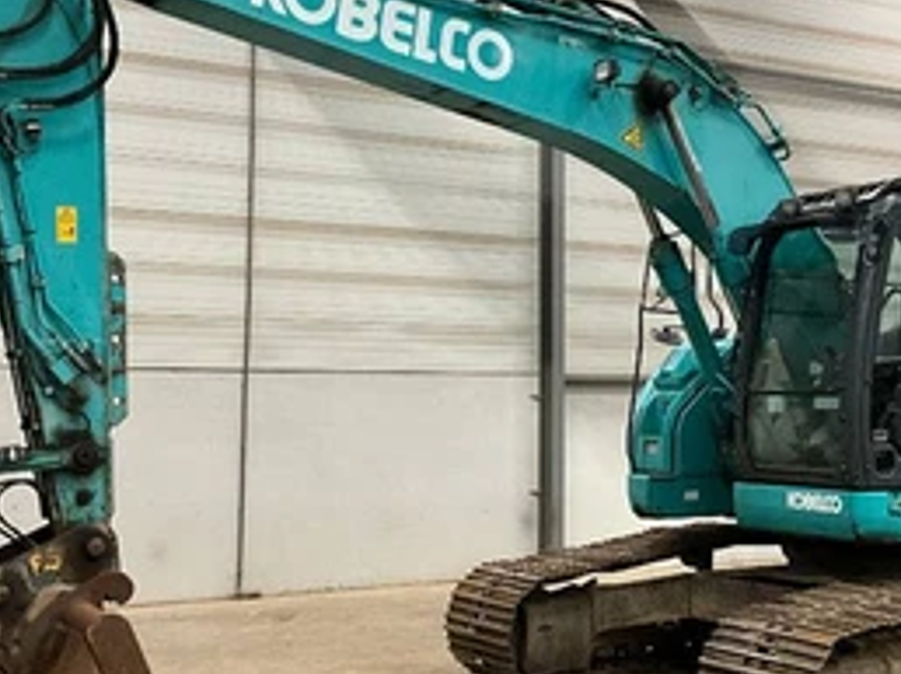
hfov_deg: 35.4
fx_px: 1404
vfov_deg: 27.0
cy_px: 283
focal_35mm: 54
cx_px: 559
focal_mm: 3
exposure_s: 1/60
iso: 200
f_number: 1.8
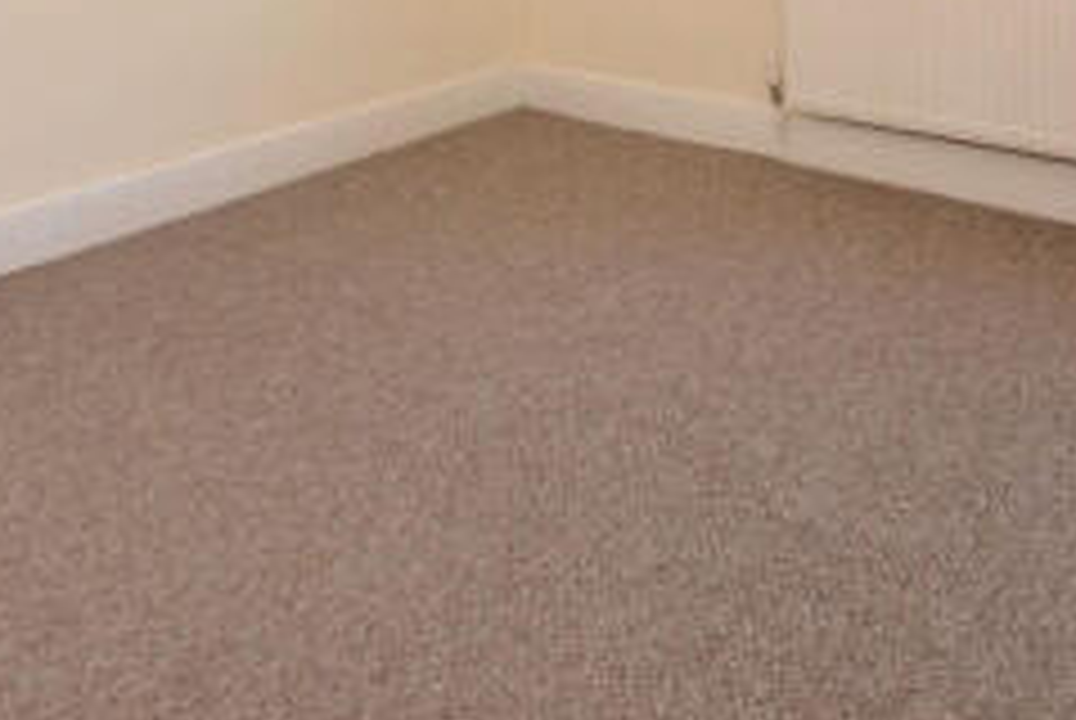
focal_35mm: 41
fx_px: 1227
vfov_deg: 27.6
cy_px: -198
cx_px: 585
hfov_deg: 47.3
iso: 320
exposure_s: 1/40
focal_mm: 10
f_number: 7.1
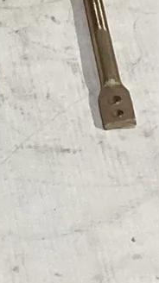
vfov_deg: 10.3
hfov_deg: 5.5
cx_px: -342
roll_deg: +1.7
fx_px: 1547
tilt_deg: -35.8
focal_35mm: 206
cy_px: -49
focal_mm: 3.3
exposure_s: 1/50
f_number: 2.4
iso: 160
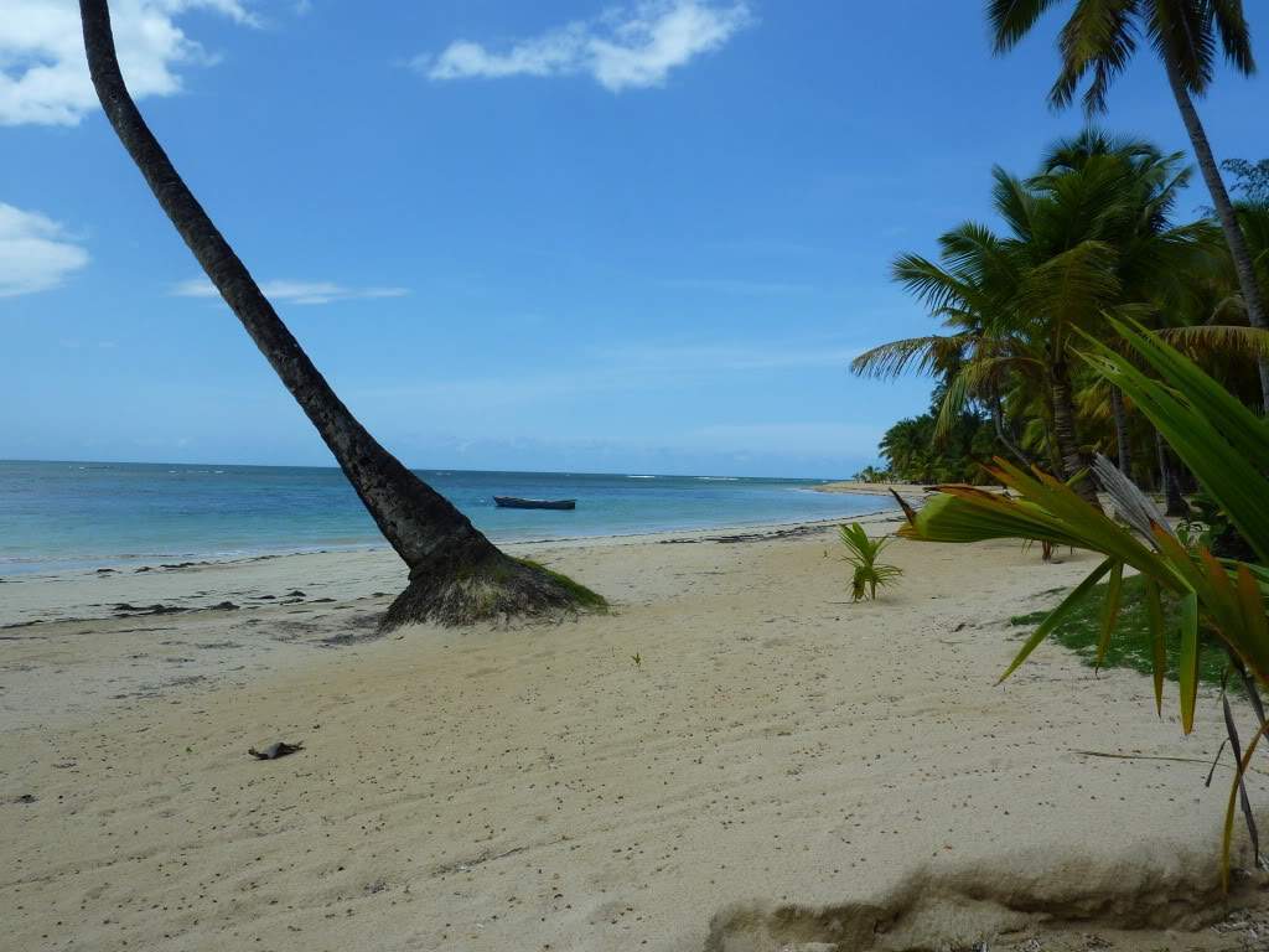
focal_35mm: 25
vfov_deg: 54.9
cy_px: 476
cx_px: 634
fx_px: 916
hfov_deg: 69.4
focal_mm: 4.1
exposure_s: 1/500
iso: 80
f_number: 5.6
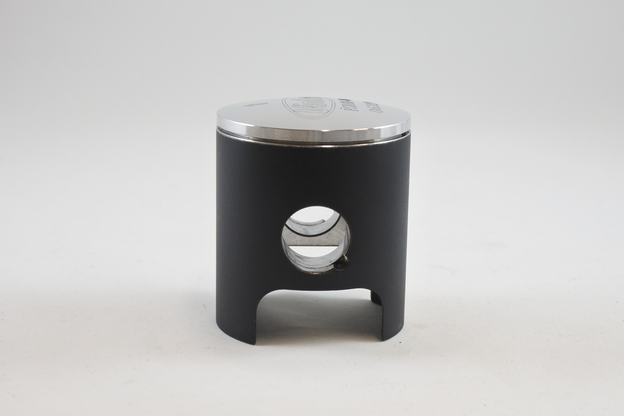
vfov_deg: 26.0
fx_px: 901
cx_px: 312
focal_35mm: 52
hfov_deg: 38.2
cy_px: 208
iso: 450
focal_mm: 19.3
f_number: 4.5
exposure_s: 1/125
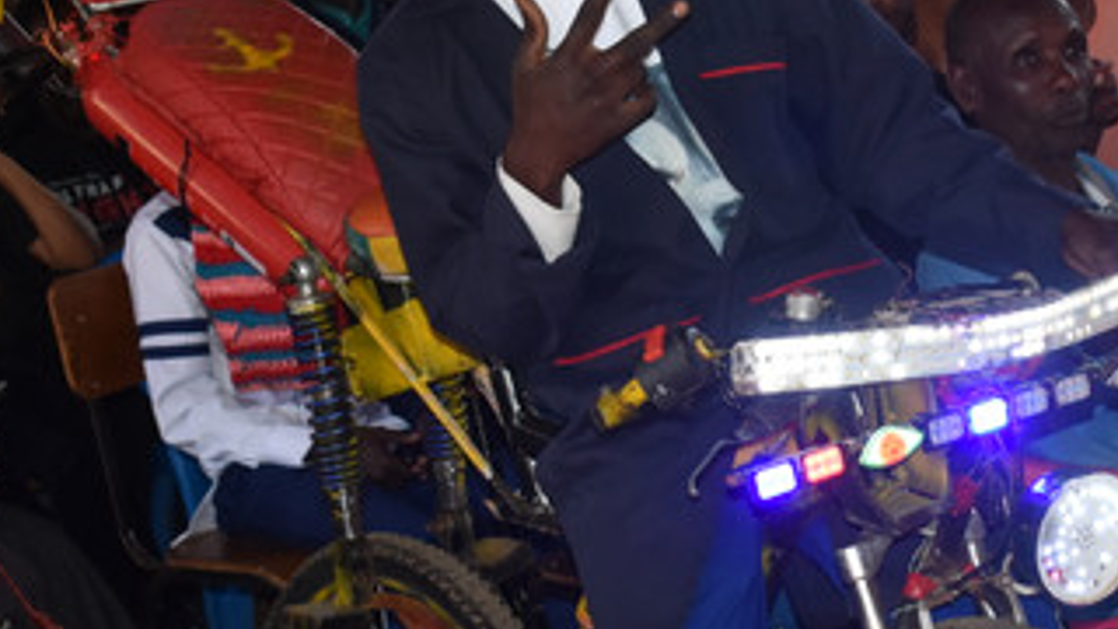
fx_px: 3172
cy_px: 288
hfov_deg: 19.8
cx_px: 873
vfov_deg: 11.3
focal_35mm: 107
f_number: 4.5
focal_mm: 34
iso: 800
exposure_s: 1/160
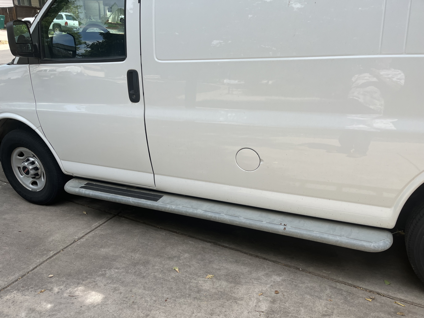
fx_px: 318
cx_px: 212
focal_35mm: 26
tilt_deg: -21.8
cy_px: 159
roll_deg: -1.2
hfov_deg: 67.3
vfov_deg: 53.1
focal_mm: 5.1
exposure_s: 1/1117
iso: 50
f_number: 1.6
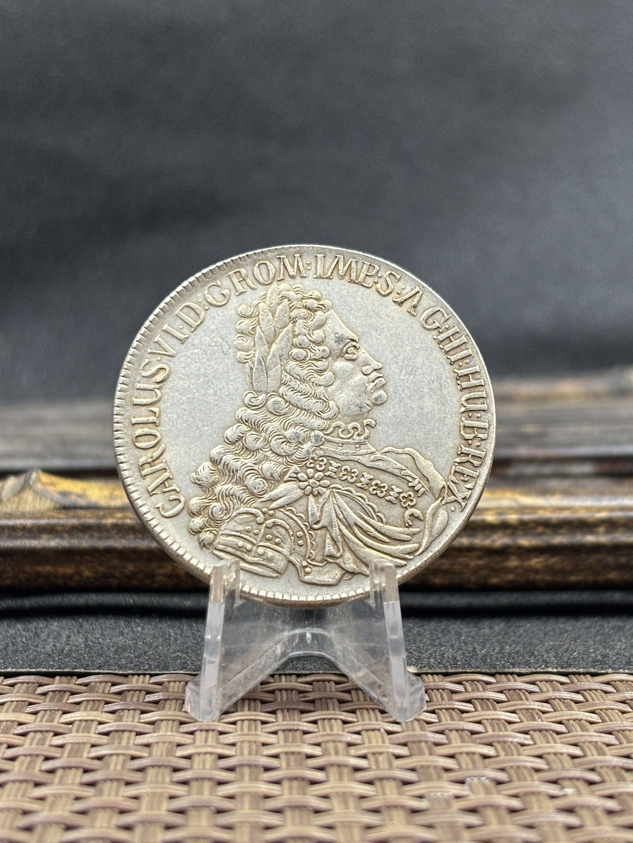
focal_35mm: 52
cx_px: 316
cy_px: 422
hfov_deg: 28.0
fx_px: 1268
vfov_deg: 36.8
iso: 50
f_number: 1.6
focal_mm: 5.96
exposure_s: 1/63
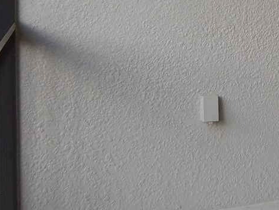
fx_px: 605
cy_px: 29
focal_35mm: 75
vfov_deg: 19.4
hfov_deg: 22.7
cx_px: 378
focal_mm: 4
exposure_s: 1/80
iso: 125
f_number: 3
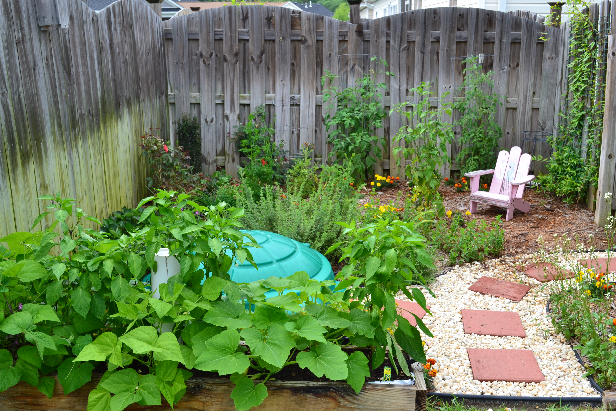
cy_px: 206
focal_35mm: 39
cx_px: 308
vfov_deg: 34.2
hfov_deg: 49.6
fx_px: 667
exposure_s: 1/200
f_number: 10
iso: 400
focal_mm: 26
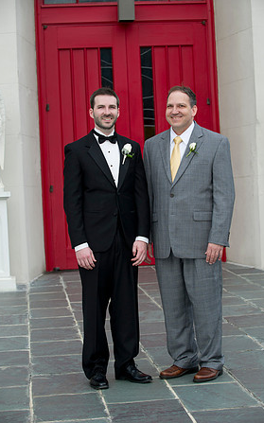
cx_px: 138
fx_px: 922
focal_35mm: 80
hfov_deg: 16.3
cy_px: 212
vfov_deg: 25.8
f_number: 4
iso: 200
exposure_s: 1/125
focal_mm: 78
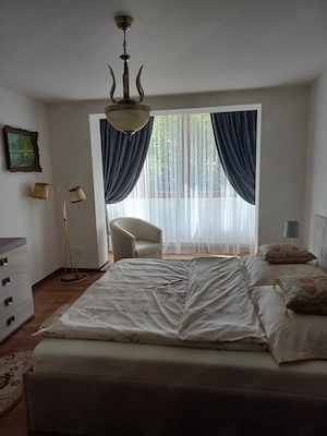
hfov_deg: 54.9
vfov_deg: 69.4
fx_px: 315
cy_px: 218
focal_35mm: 25
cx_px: 164
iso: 32
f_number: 1.8
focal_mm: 4.6
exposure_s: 1/50
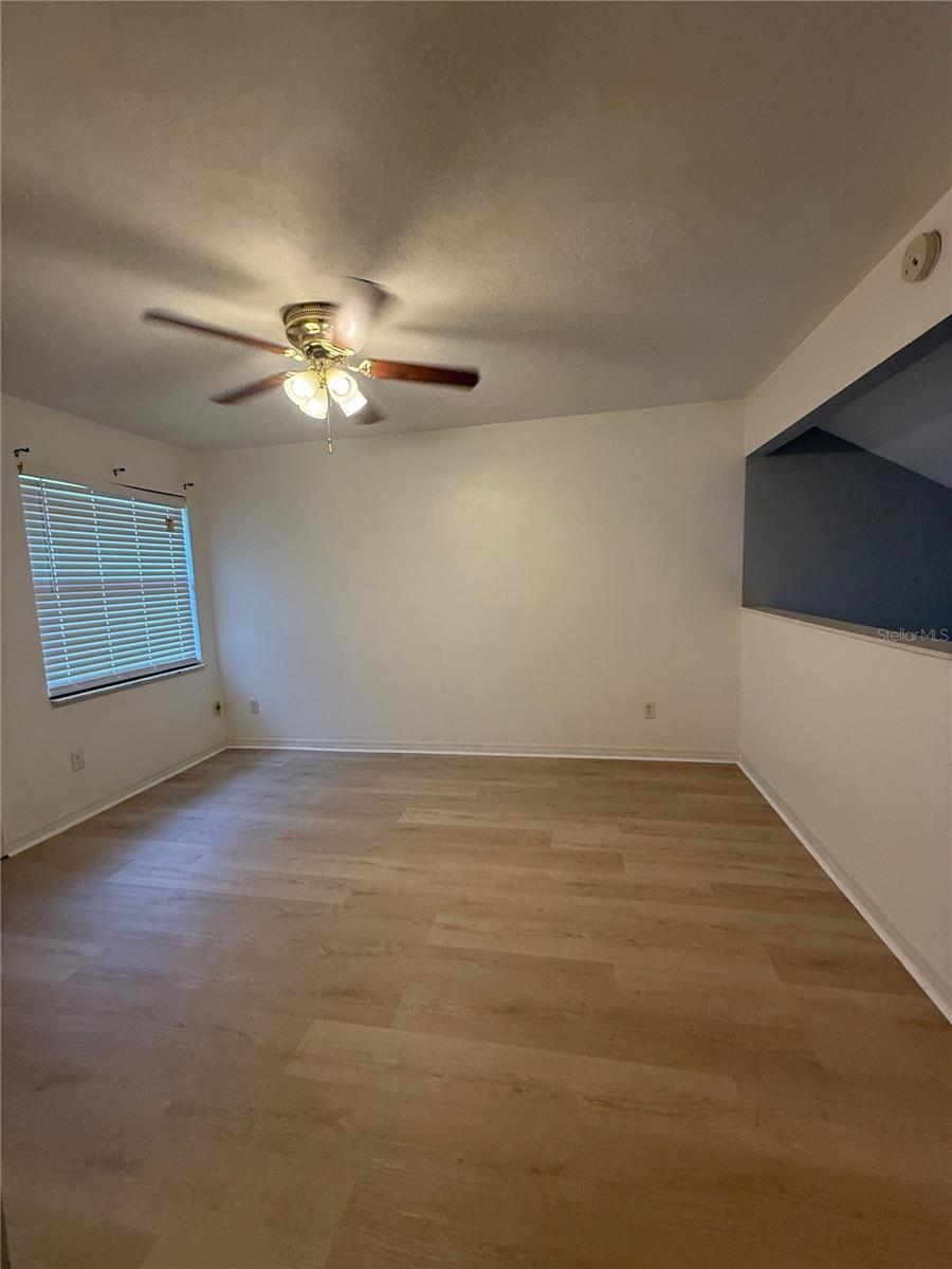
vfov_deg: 102.1
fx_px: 513
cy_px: 634
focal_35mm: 14
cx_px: 476
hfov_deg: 85.7
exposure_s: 1/120
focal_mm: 2.22
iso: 250
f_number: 2.2
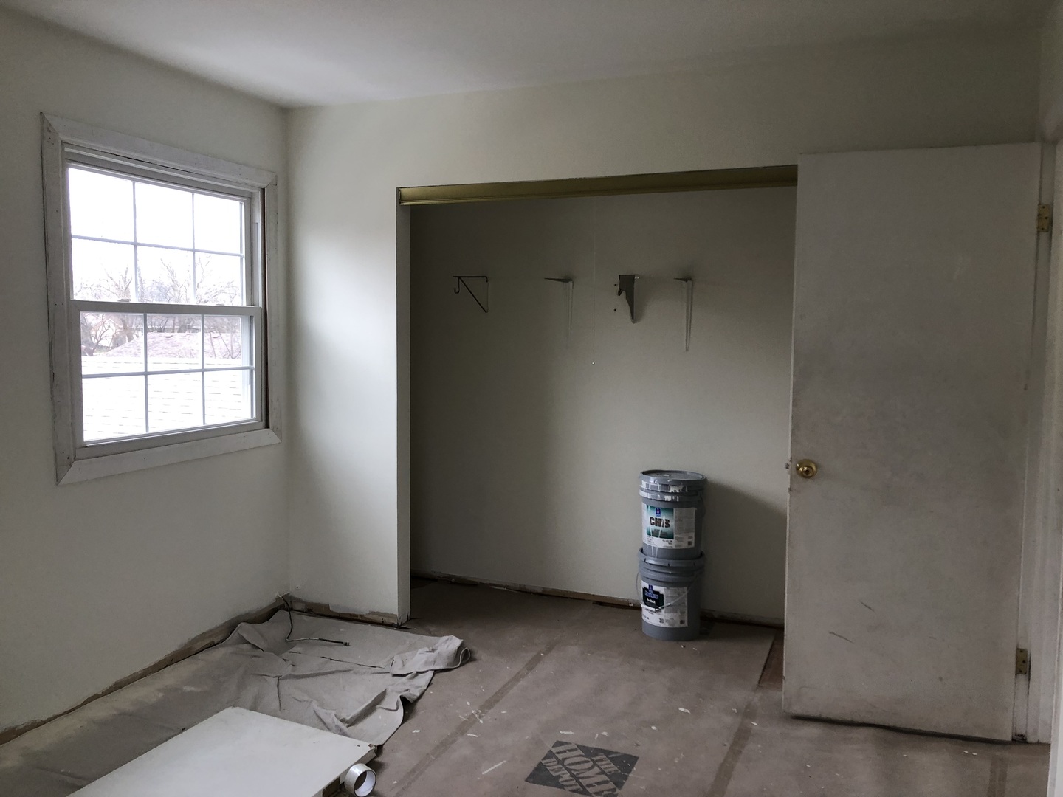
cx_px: 532
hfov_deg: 63.4
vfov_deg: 49.7
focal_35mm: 28
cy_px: 398
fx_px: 860
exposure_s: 1/40
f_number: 1.8
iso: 25
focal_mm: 4
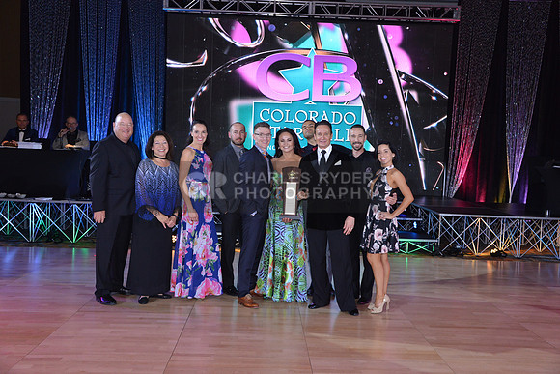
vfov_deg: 37.9
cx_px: 280
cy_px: 187
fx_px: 545
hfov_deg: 54.4
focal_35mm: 35
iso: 2000
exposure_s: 1/250
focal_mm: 35
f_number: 5
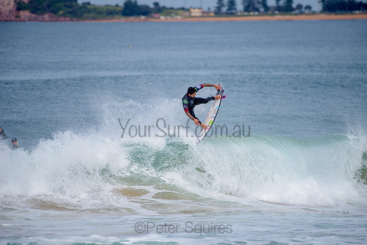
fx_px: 5098
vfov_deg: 2.8
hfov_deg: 4.1
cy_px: 122
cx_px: 184
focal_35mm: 500
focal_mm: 500
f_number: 5.6
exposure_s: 1/2000
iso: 250
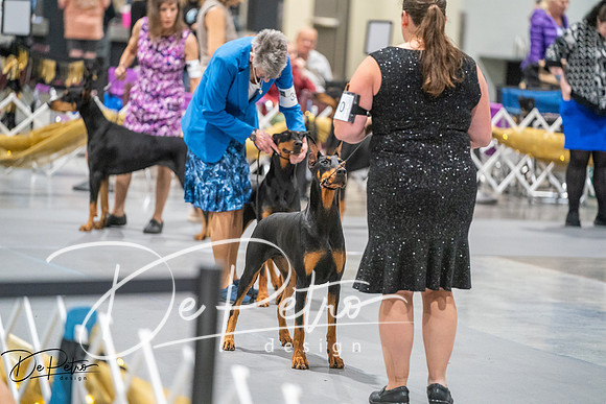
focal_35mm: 168
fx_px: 2829
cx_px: 303
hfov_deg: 12.2
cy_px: 202
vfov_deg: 8.2
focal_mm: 168
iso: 6400
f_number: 2.8
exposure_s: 1/250
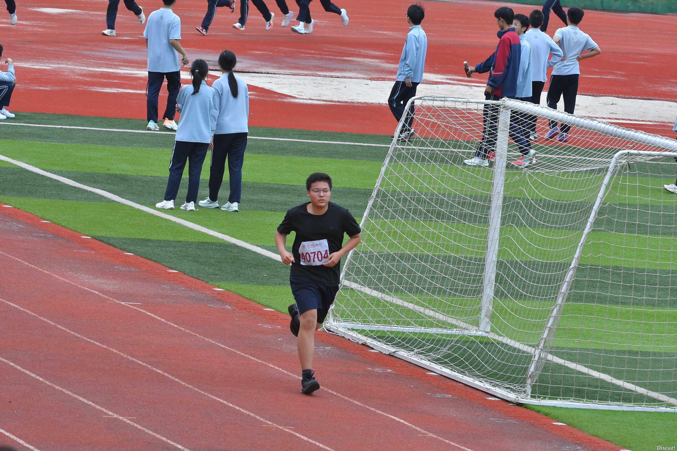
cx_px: 338
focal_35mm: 375
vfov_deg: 3.7
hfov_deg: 5.5
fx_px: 7052
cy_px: 226
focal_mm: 250
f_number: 13
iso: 1000
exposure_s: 1/640
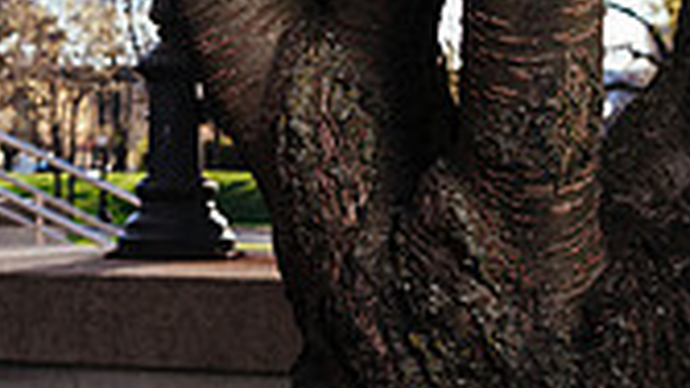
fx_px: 1629
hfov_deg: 22.5
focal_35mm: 89
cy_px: 6
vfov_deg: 13.4
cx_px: -83
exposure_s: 1/100
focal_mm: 24
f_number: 4
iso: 64
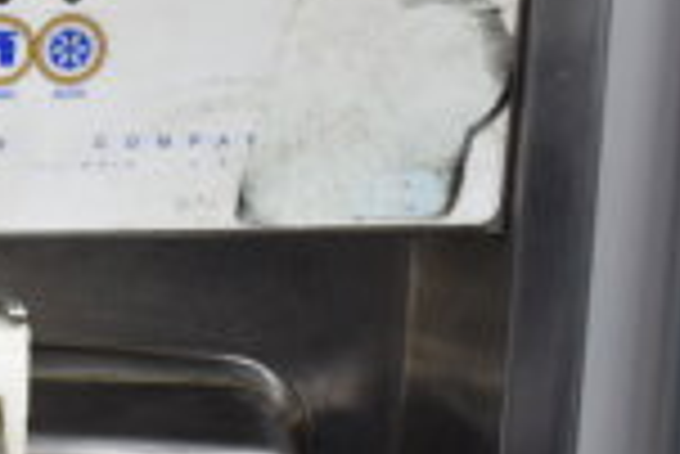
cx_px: -599
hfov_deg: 11.1
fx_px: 3214
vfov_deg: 8.1
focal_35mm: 170
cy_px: 339
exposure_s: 1/50
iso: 450
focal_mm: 28
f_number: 4.2
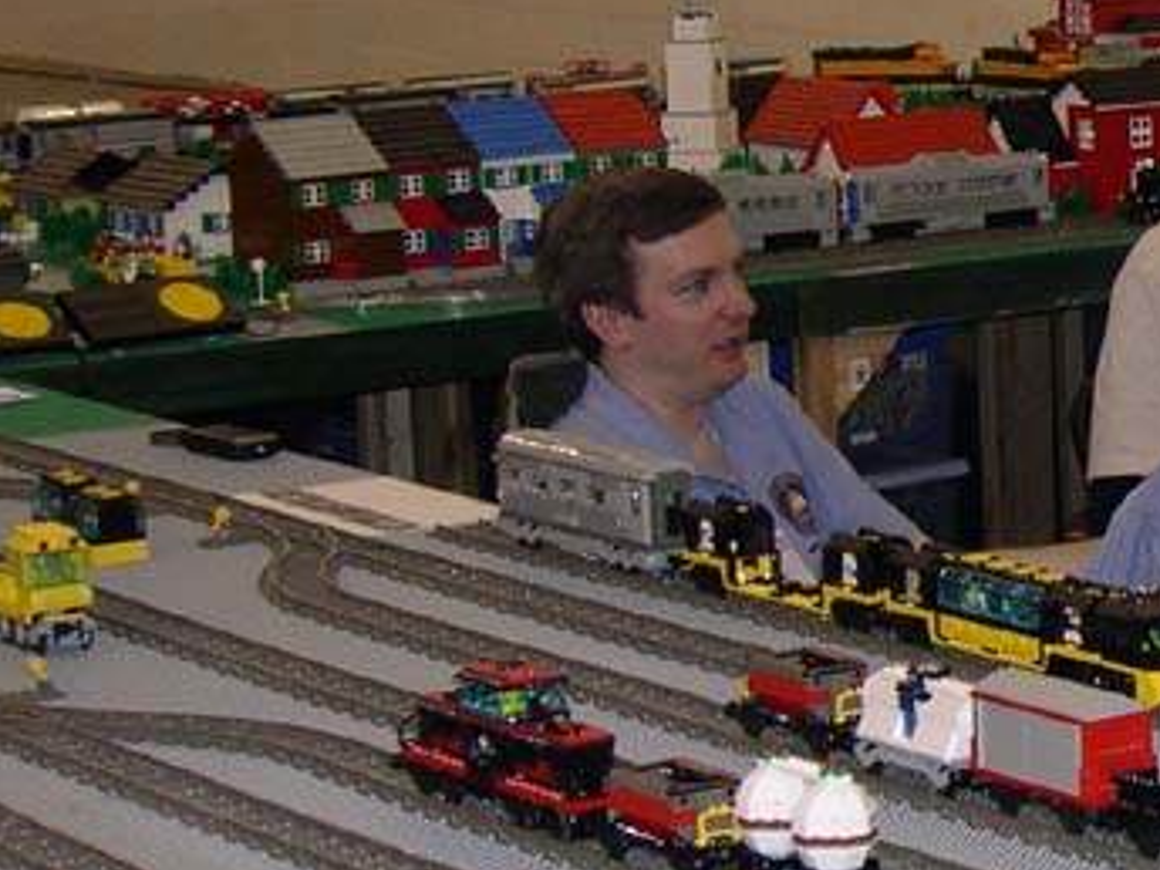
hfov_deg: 13.4
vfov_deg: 10.6
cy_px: 337
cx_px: 1666
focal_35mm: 140
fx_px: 4691
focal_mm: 10.1
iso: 212
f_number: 3.1
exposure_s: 1/60
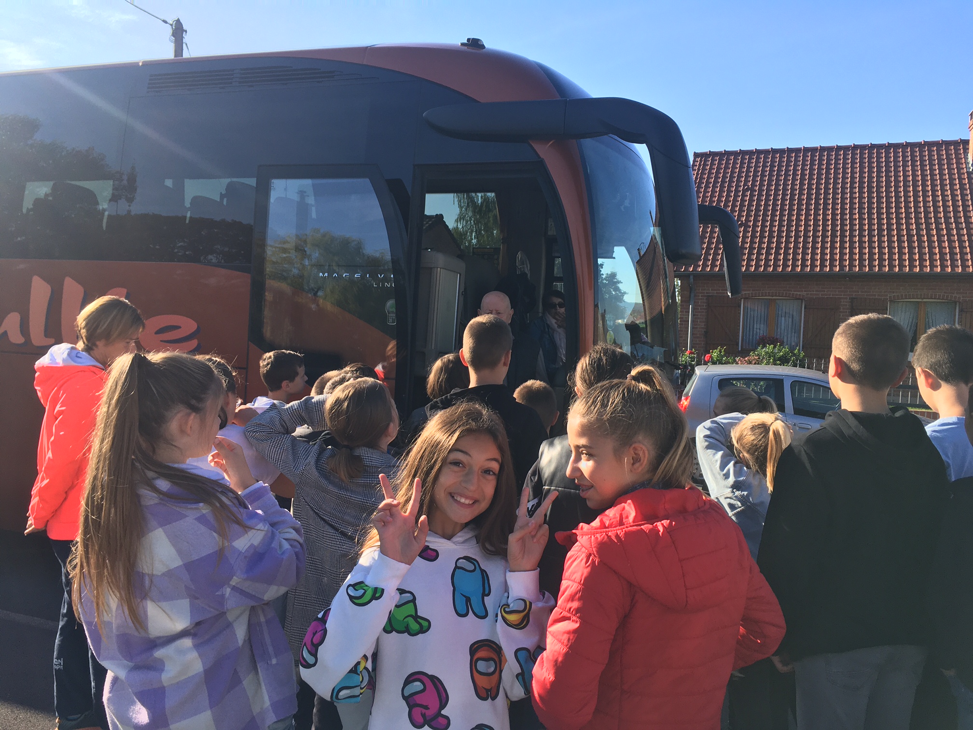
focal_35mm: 29
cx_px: 486
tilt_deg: -0.2
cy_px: 365
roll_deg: -1.8
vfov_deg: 48.2
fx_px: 815
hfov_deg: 61.7
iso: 25
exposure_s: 1/739
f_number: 2.2
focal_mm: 4.15
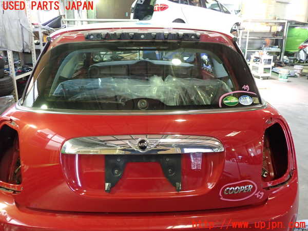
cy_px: 116
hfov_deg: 60.0
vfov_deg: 46.8
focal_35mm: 30
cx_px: 154
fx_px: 267
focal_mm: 5.4
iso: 400
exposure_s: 1/30
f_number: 2.3
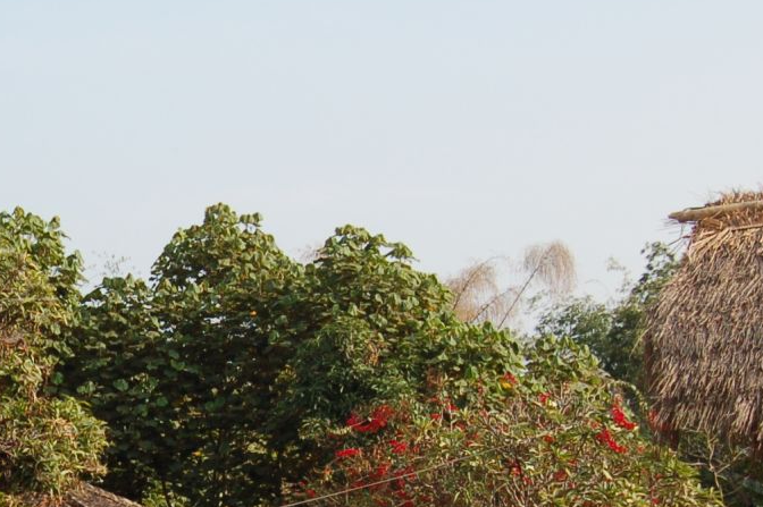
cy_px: 448
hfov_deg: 14.8
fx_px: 2838
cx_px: -131
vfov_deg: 10.2
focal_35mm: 134
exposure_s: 1/250
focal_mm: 30
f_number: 8
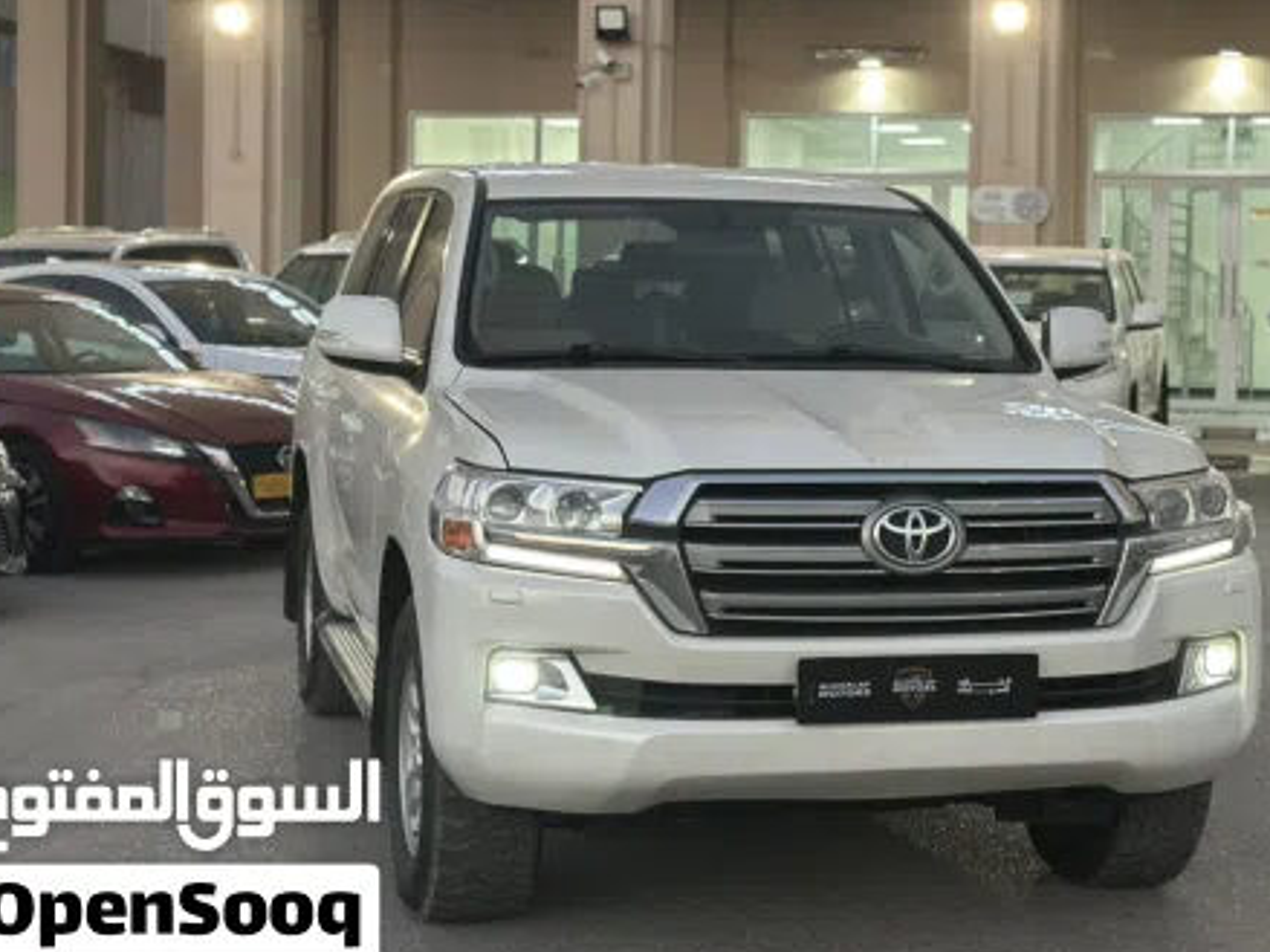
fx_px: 2567
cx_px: 816
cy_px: 341
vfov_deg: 20.9
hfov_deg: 27.7
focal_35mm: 70
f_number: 1.78
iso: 125
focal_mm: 6.86
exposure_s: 1/89
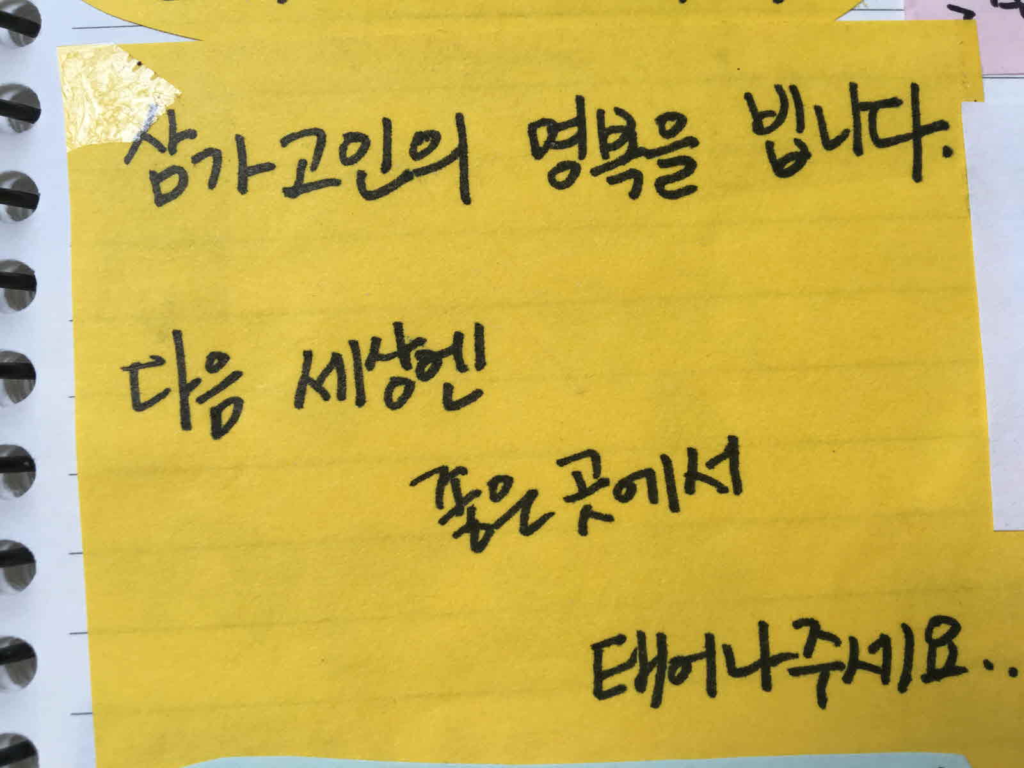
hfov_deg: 61.7
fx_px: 858
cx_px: 512
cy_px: 384
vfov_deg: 48.2
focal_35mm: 29
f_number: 2.2
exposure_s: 1/60
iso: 32
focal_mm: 4.15
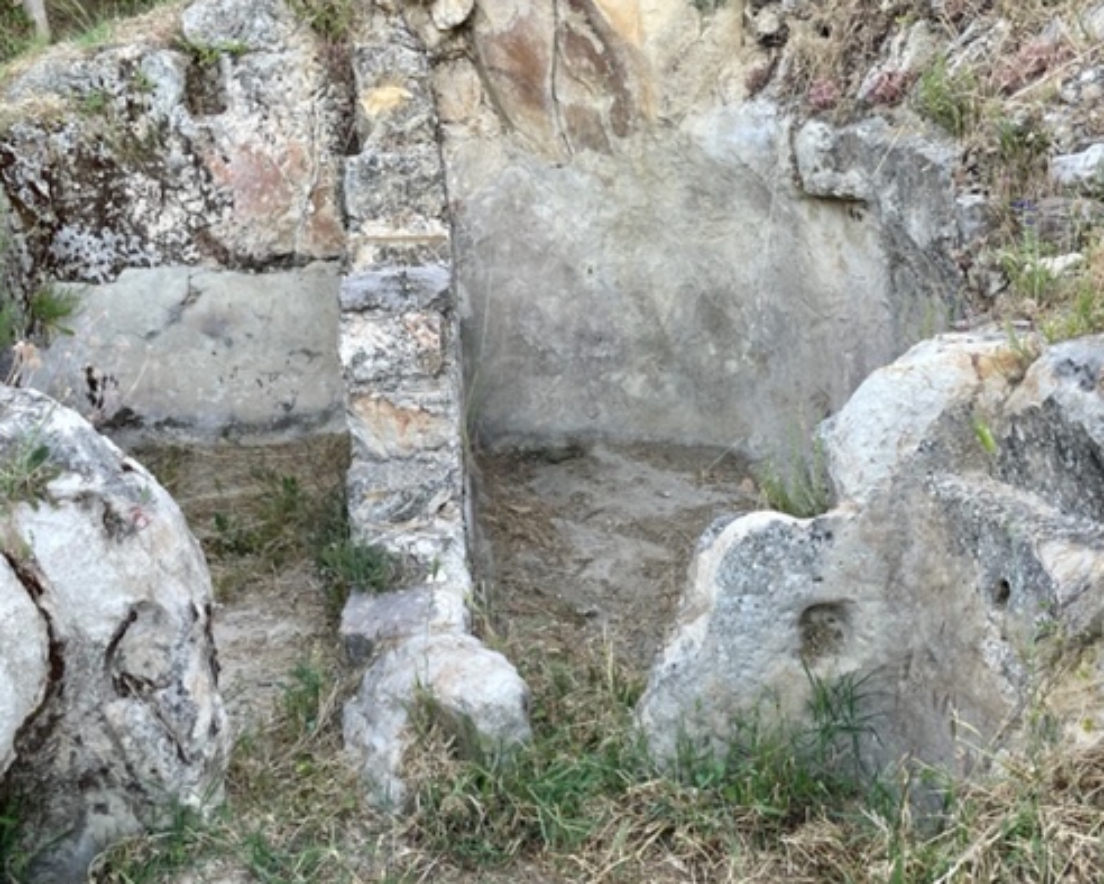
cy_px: 458
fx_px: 1079
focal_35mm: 33
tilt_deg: -15.0
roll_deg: +1.9
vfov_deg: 44.6
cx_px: 608
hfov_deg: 54.1
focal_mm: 4.2
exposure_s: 1/136
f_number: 1.6
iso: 32
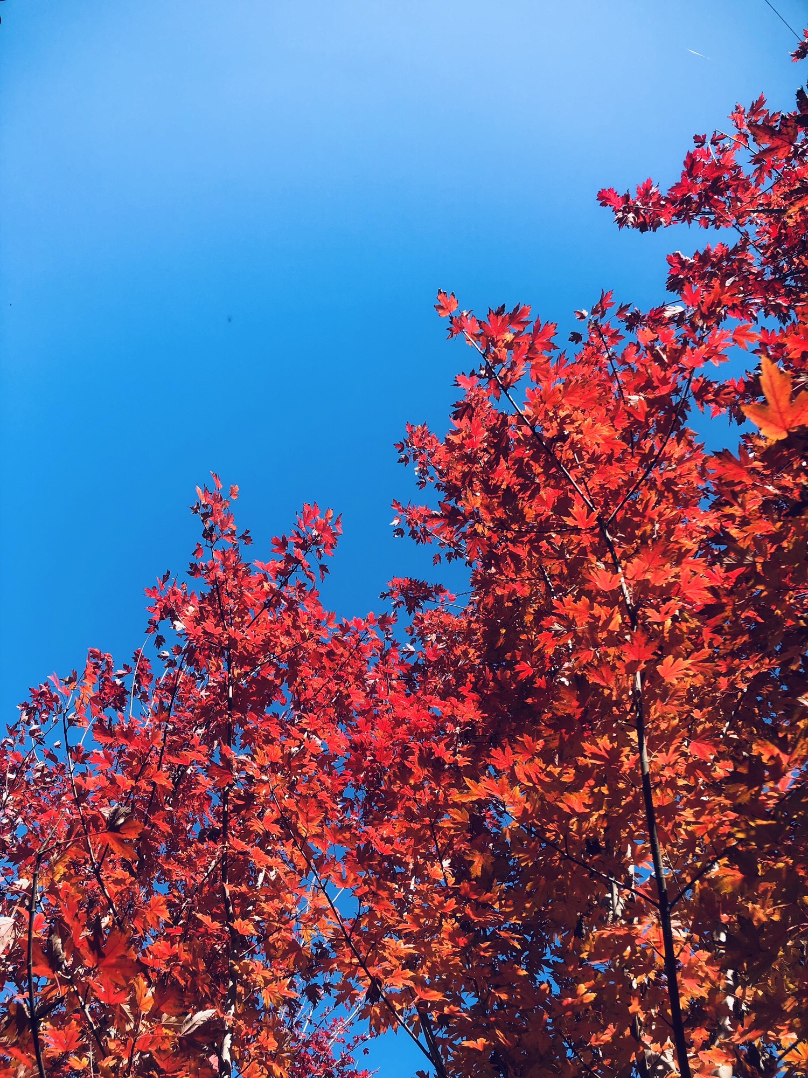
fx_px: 871
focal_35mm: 28
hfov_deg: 49.7
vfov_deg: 63.4
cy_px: 539
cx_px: 404
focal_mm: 4
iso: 20
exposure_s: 1/685
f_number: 1.8
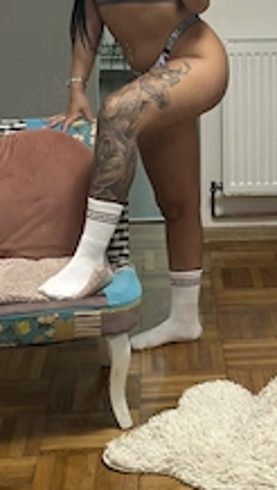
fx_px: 1251
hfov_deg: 12.5
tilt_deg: -12.1
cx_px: 270
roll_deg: -0.6
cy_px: 144
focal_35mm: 96
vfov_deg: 22.1
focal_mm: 6.86
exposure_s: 1/50
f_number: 1.78
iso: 160
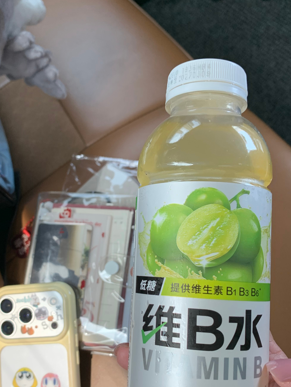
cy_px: 215
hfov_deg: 35.9
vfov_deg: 46.7
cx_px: 123
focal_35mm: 40
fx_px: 448
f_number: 1.8
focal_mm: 4.25
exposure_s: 1/121
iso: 80
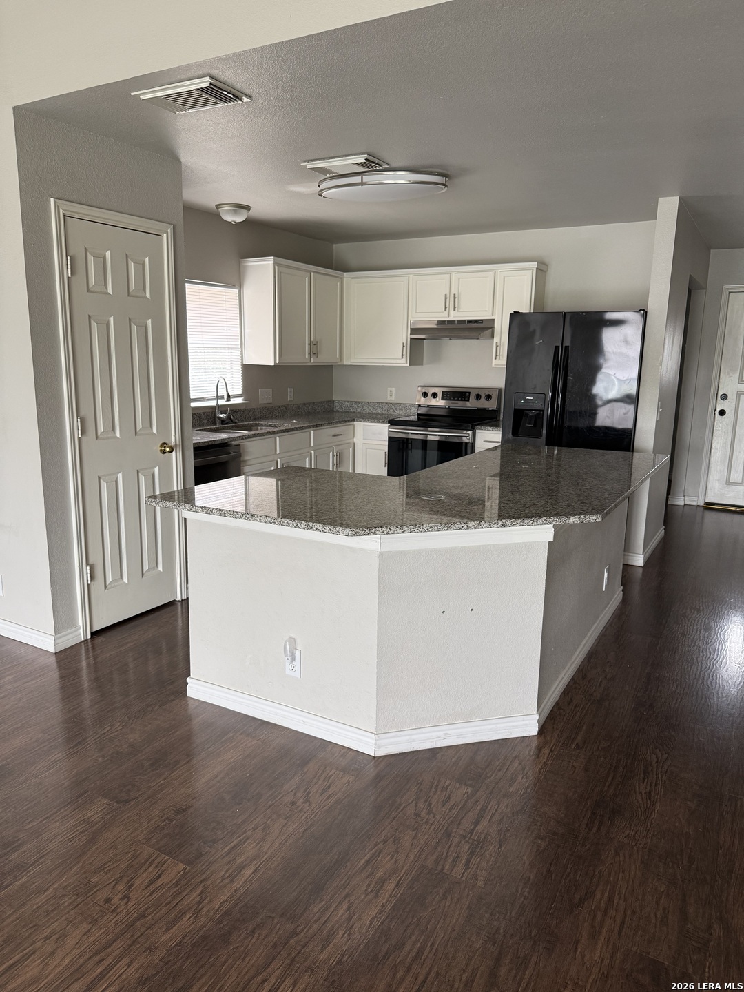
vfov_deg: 71.6
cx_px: 372
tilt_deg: -12.7
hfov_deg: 56.8
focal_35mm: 24
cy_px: 496
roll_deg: -1.1
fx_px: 688
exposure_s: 1/89
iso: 200
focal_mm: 6.76
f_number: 1.78
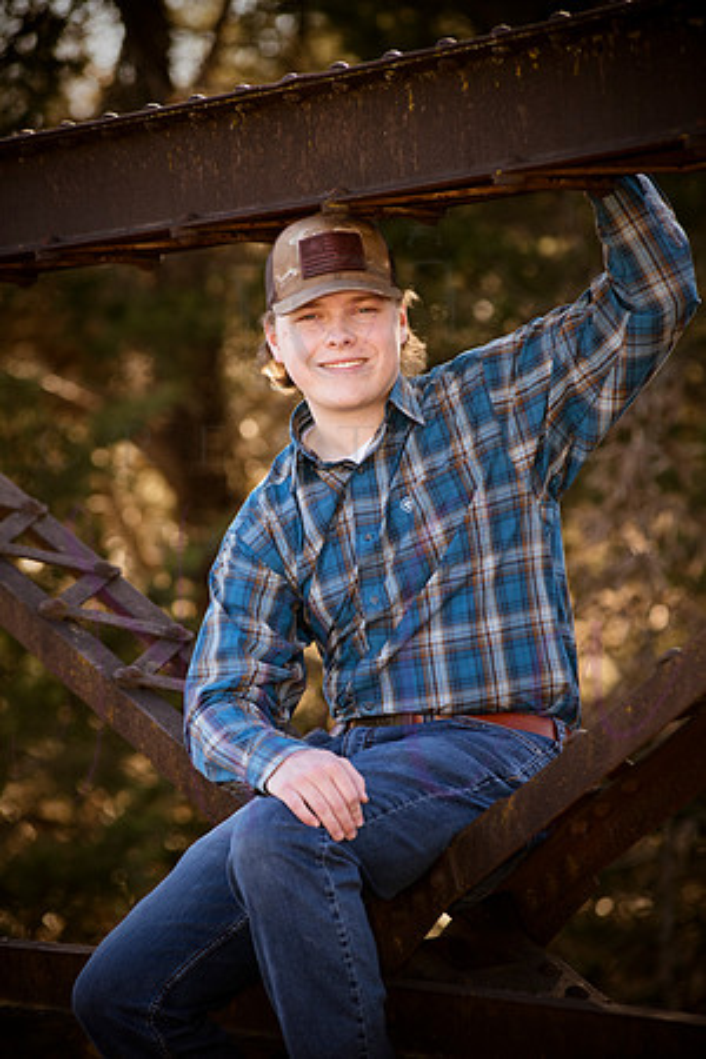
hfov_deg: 8.9
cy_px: 530
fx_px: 4559
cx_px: 353
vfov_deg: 13.2
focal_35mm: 155
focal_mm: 155
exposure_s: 1/800
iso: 800
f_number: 5
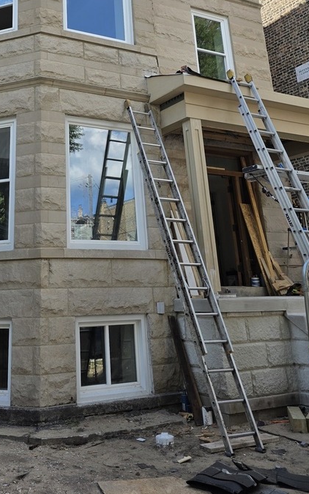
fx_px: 525
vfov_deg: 48.0
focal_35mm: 39
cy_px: 108
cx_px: 75
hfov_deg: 32.1
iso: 80
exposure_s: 1/3220
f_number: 1.7
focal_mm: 6.3
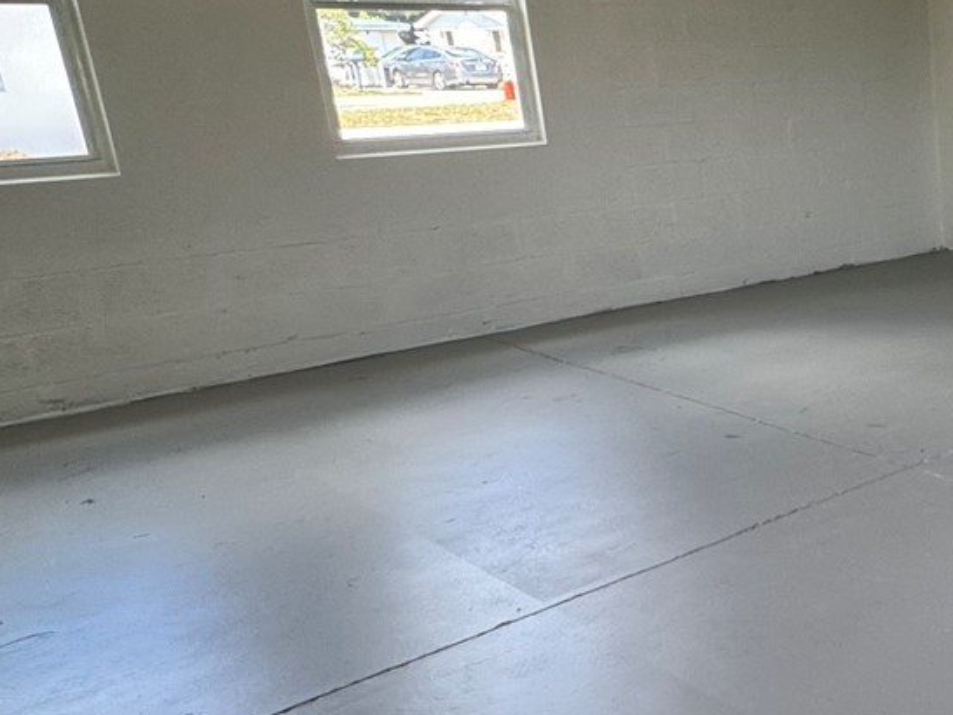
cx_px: 1142
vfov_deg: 35.1
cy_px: 387
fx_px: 1129
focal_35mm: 41
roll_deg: +0.0
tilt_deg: -16.4
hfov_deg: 35.8
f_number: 2.2
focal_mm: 2.22
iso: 80
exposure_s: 1/120
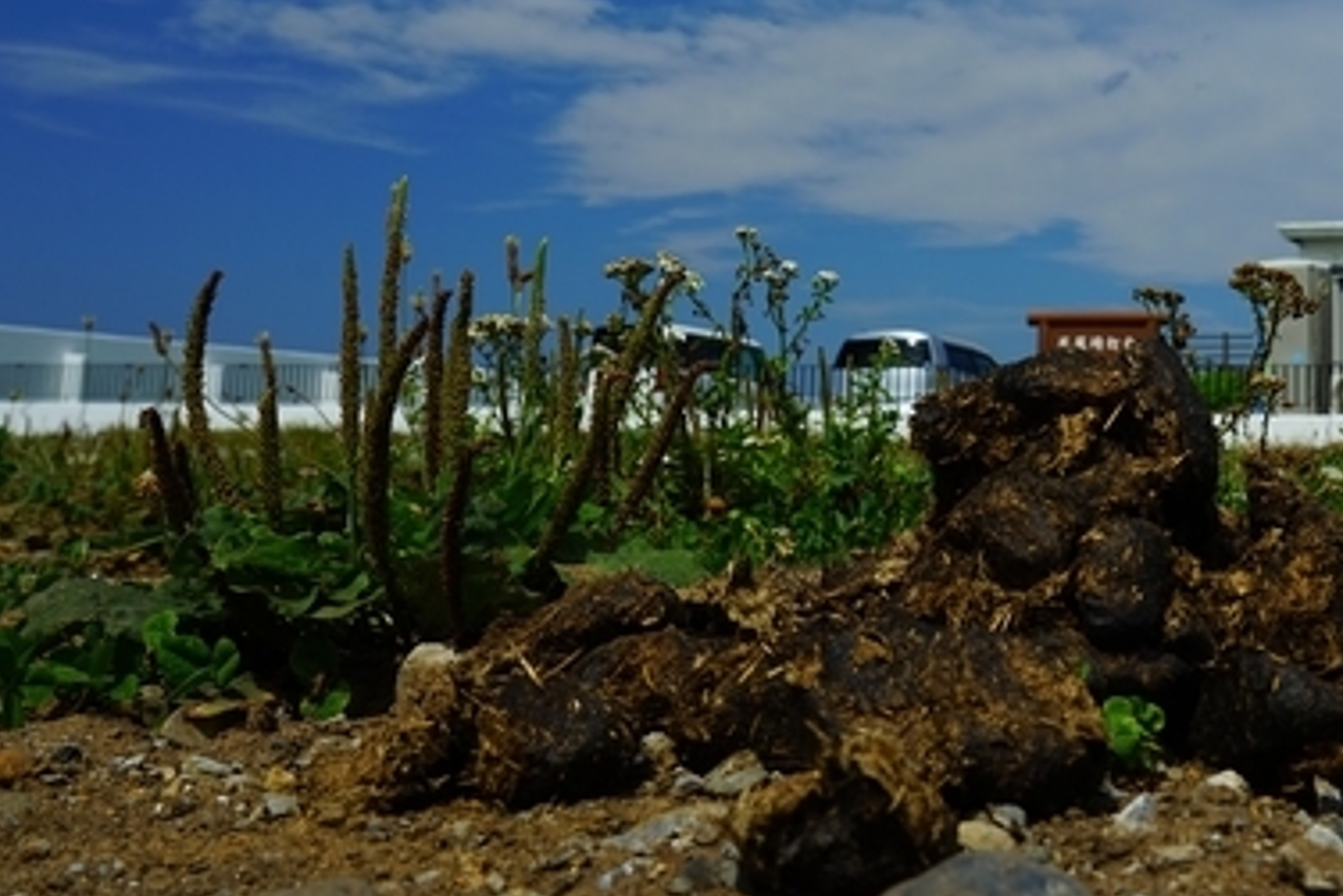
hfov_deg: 37.4
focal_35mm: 51
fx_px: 1903
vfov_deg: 25.8
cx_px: 1086
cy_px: 125
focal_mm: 24
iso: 100
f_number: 10
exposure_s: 1/125
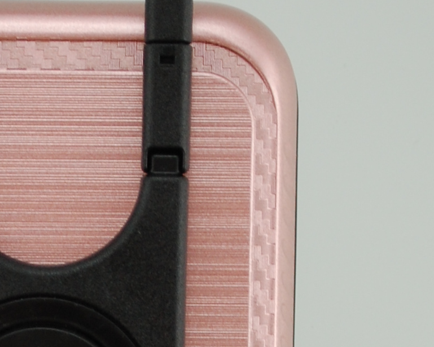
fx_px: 2684
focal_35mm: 209
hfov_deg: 9.2
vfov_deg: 7.3
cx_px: 57
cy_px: 506
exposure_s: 1/30
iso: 400
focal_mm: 38
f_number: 5.3
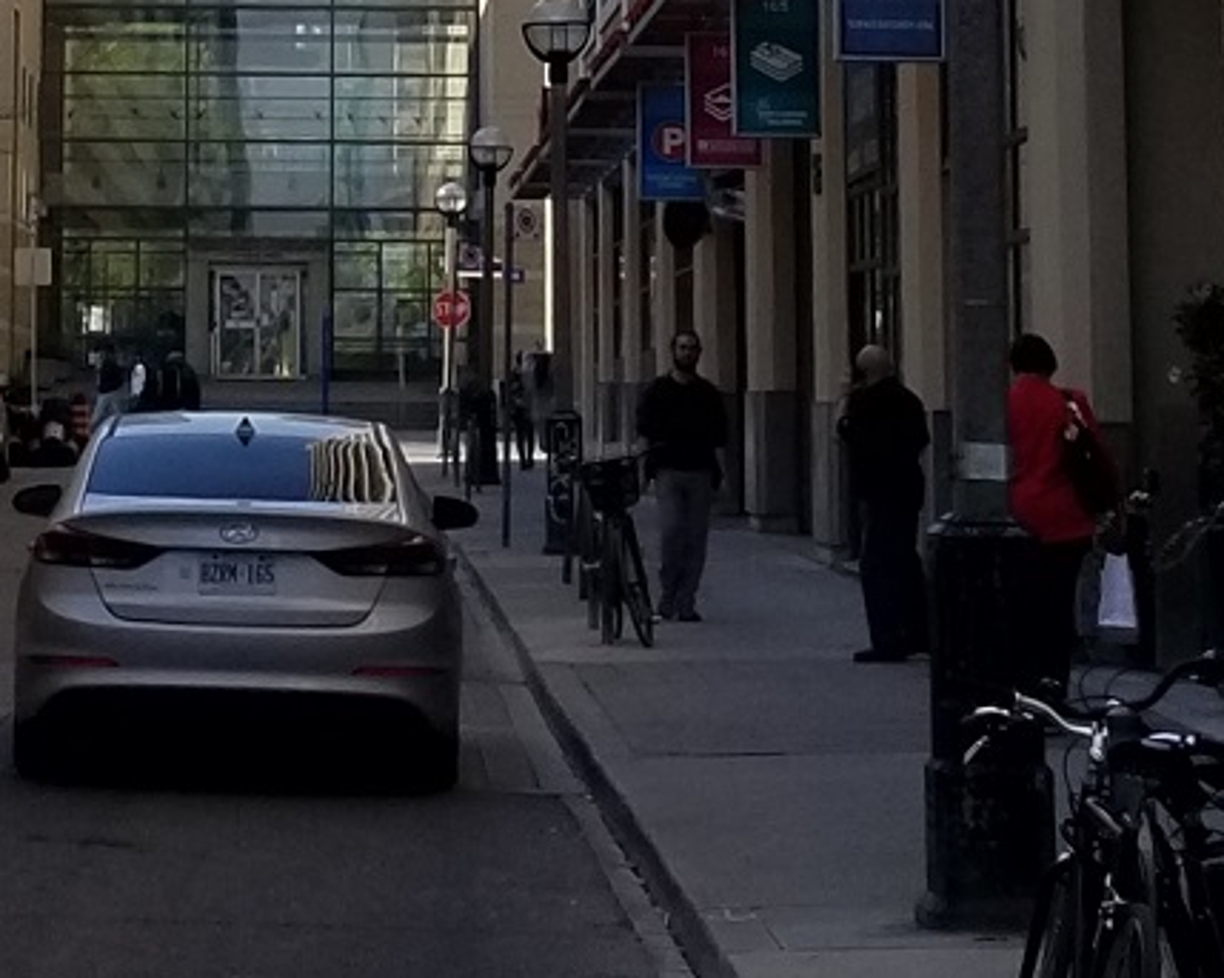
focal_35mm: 101
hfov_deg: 18.7
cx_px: 114
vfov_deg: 14.1
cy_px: -547
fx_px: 3658
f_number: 1.7
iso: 50
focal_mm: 4.25
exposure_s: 1/2513
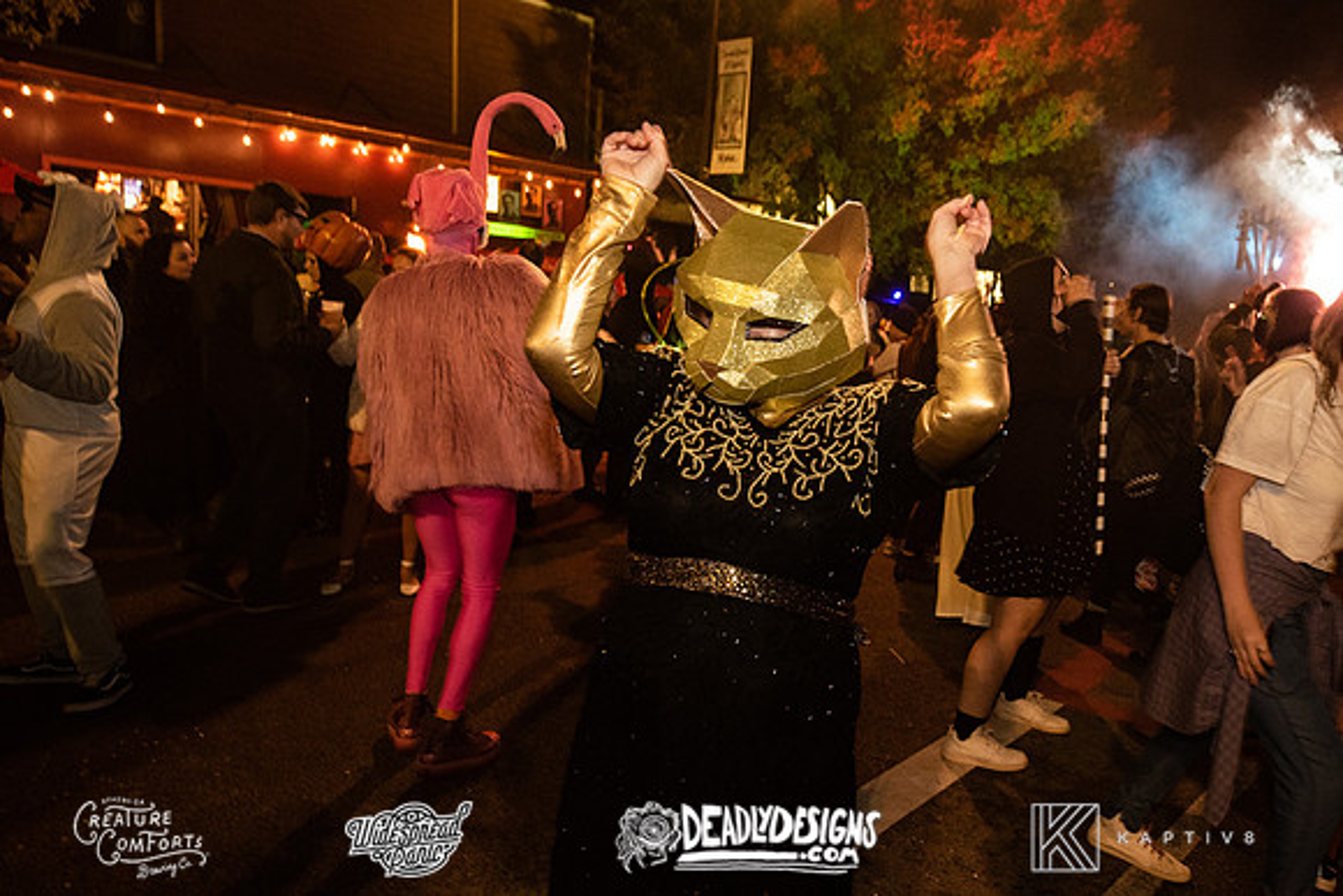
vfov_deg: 48.5
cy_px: 463
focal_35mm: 27
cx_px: 800
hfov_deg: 67.5
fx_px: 994
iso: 2000
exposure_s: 1/60
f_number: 3.5
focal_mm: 21
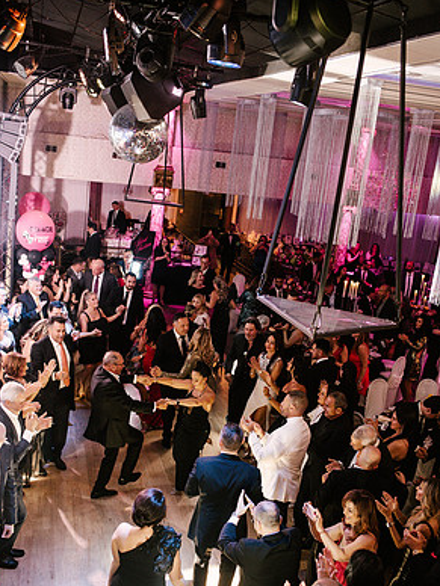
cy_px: 335
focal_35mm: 39
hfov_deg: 36.8
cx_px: 218
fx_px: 661
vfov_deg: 47.7
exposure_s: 1/200
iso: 2500
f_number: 2.8
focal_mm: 35
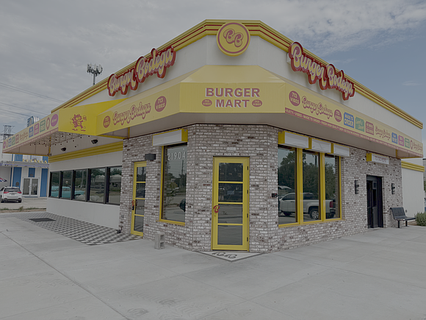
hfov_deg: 71.6
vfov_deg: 56.8
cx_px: 213
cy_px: 160
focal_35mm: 24
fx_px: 295
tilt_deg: +5.2
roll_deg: -1.0
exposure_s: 1/4975
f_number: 1.78
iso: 80
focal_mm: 6.76
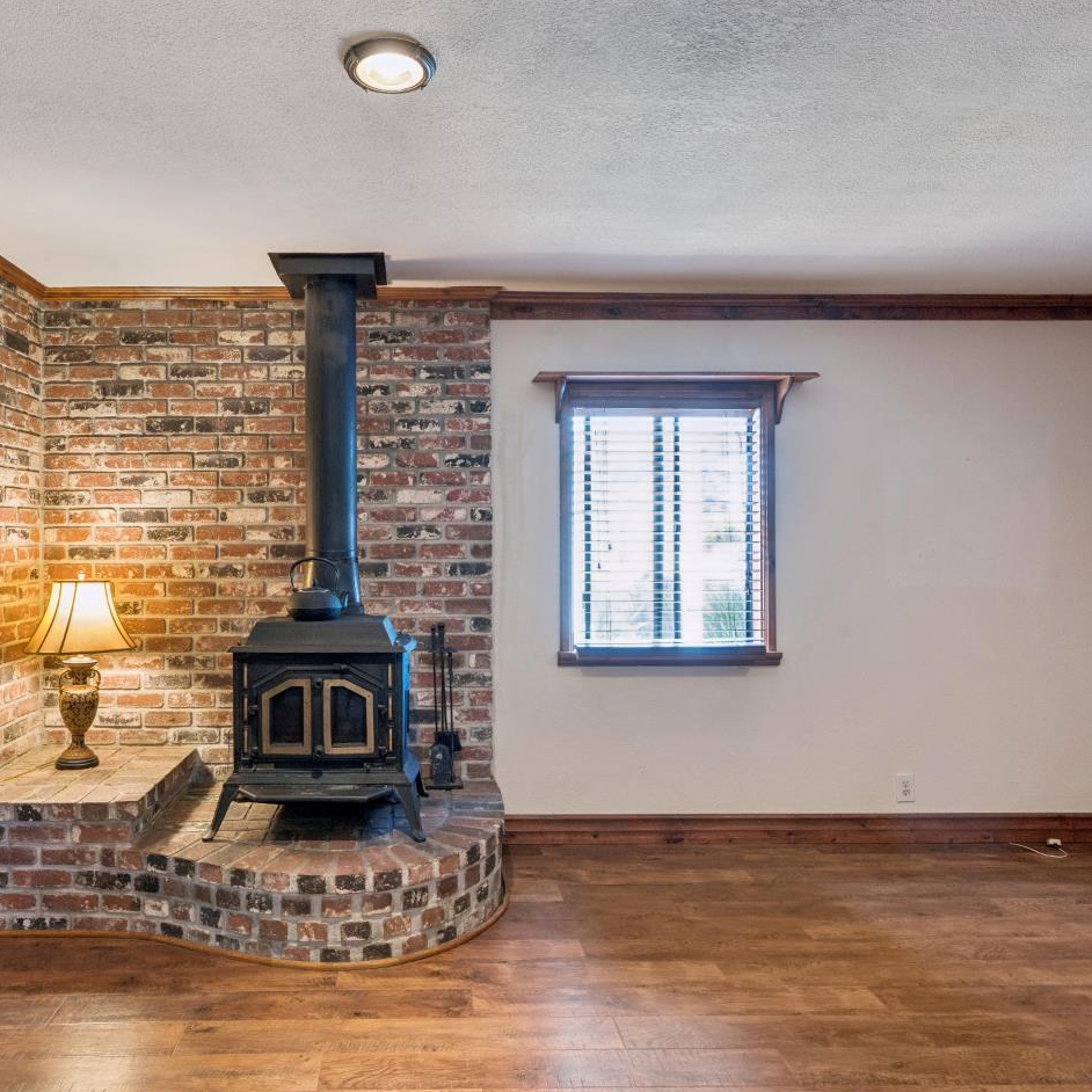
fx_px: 845
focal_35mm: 24
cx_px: 422
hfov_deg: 64.9
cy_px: 555
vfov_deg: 65.7
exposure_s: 1/2
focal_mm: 17.5
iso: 250
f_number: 9
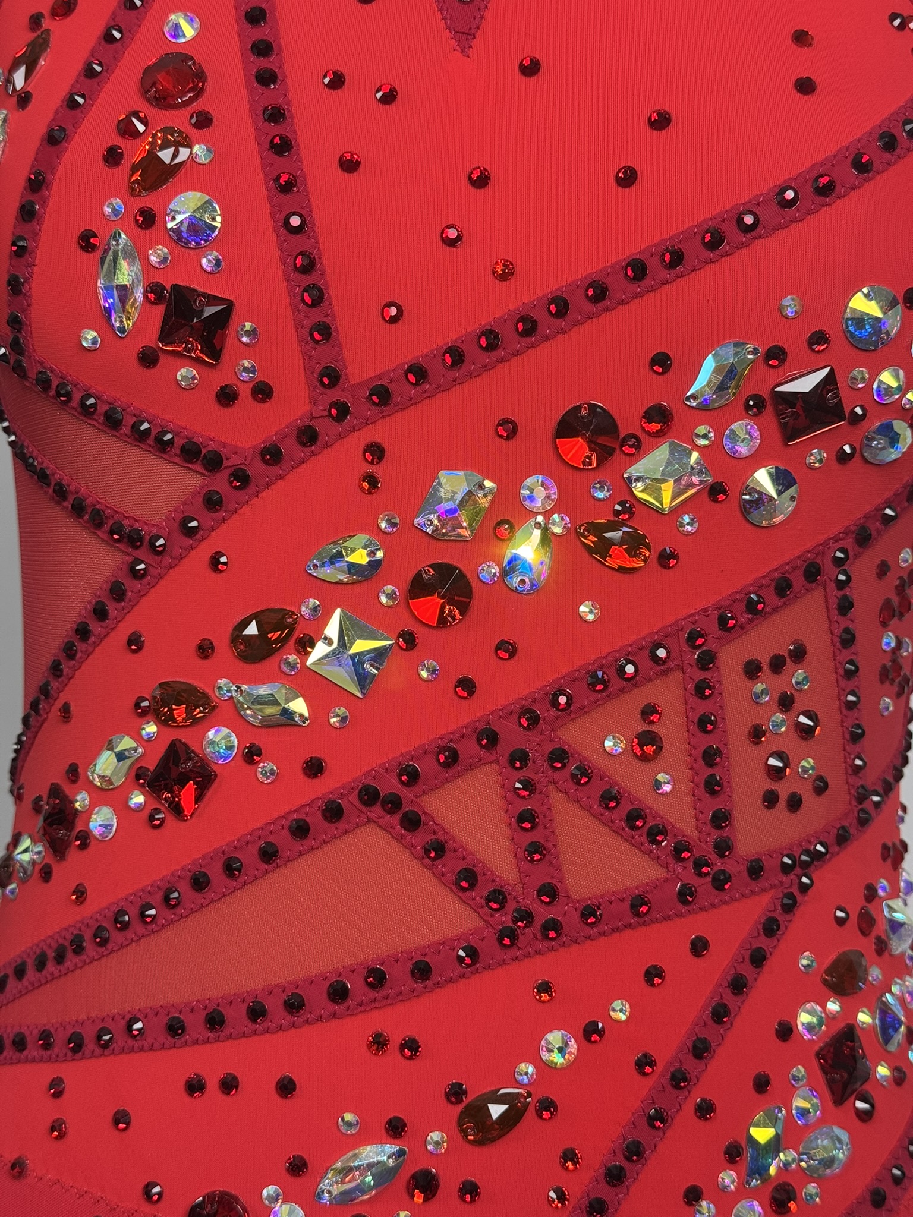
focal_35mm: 48
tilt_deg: -5.8
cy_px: 608
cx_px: 456
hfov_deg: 30.3
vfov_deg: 39.7
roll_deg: +0.7
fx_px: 1688
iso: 80
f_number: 1.78
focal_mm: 6.76
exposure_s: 1/50
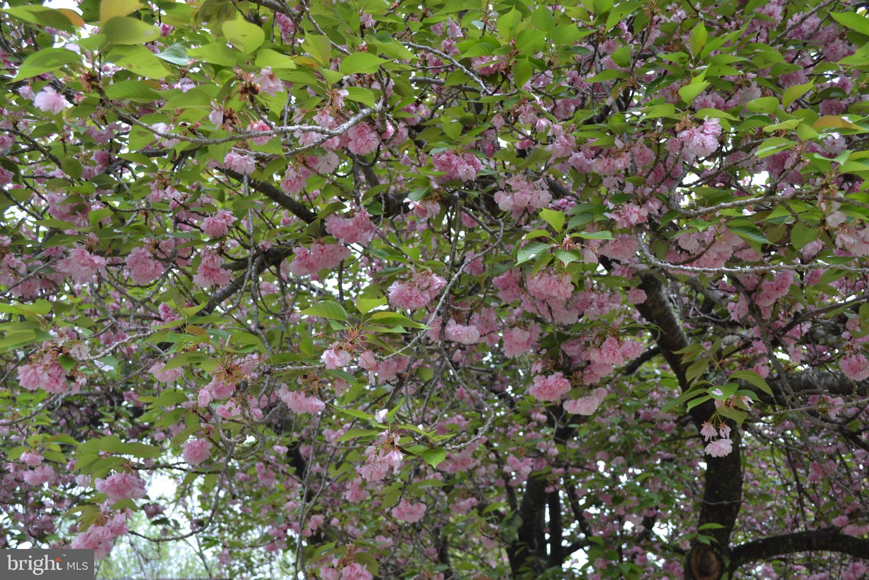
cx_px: 434
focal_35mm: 42
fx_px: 1014
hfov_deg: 46.4
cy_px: 290
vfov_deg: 31.9
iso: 140
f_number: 5.6
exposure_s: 1/125
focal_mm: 28
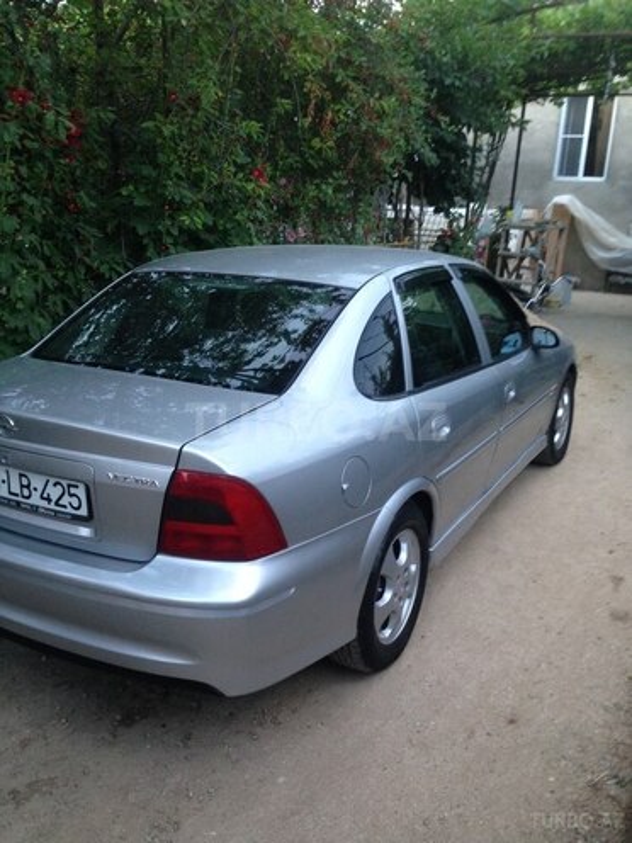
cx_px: 316
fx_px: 803
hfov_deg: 42.9
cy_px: 422
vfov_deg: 55.4
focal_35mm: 33
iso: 125
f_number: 2.4
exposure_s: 1/20
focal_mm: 4.12
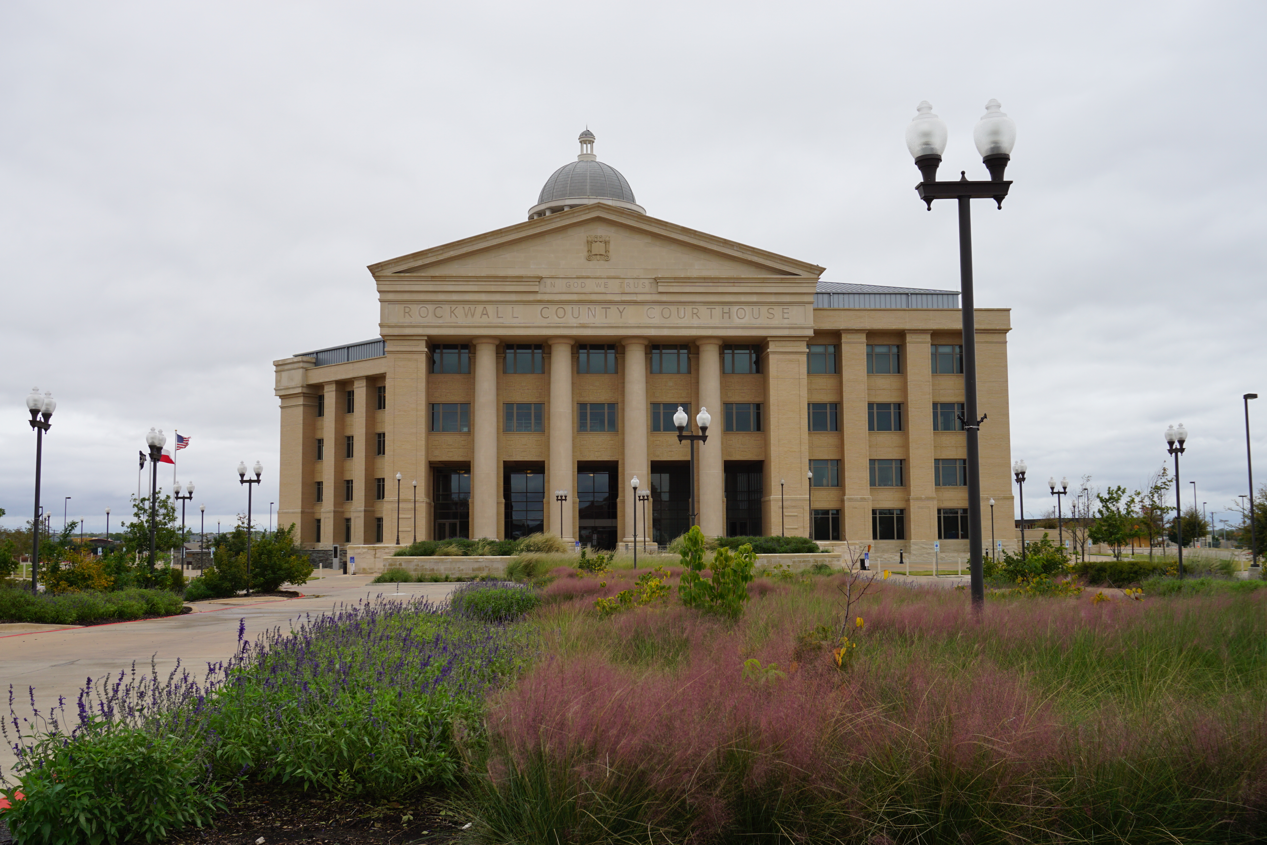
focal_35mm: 34
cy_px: 422
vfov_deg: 38.4
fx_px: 1214
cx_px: 634
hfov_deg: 55.1
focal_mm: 23
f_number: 9
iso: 100
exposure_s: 1/100
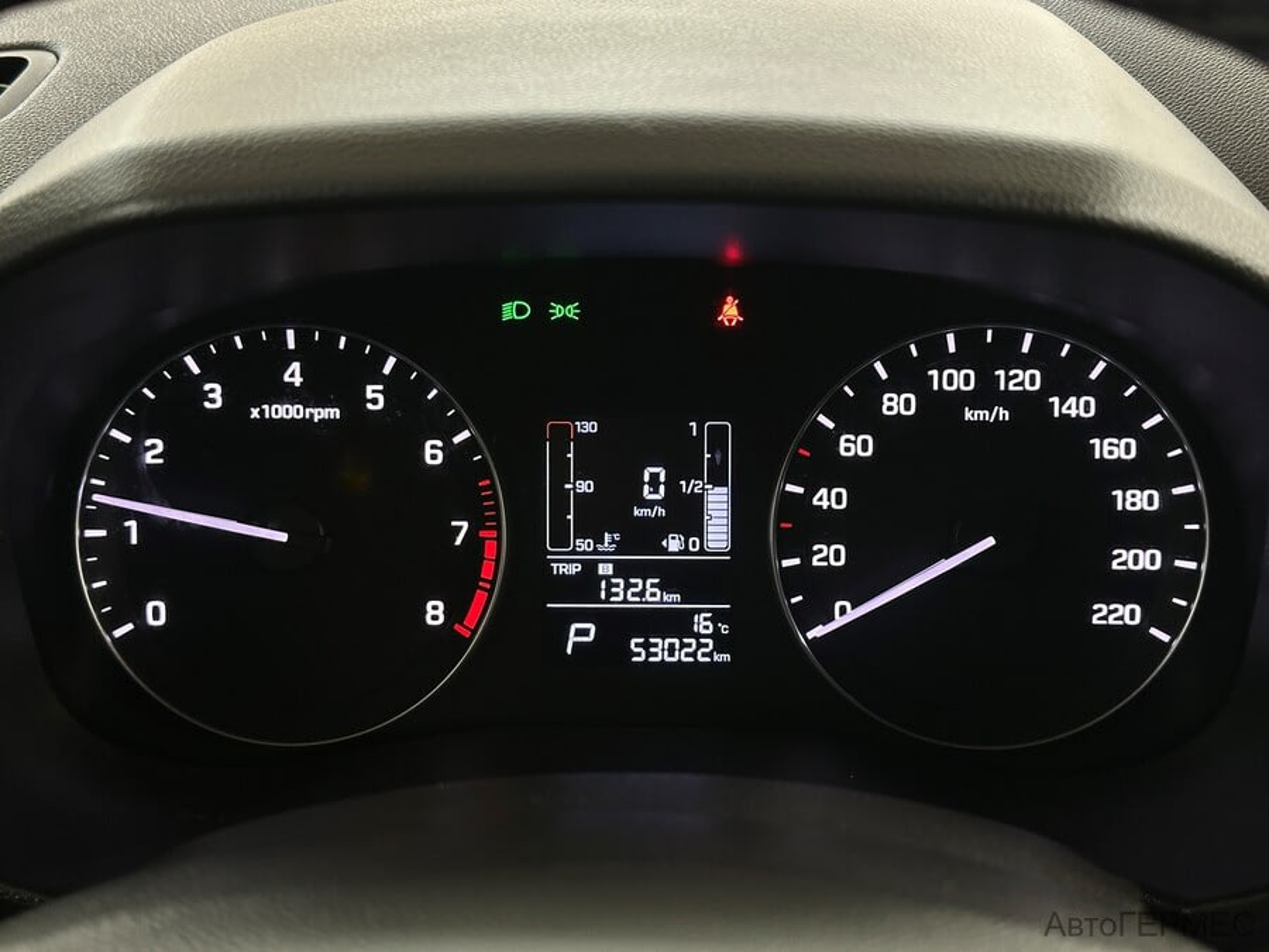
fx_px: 1760
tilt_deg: -24.7
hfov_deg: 39.7
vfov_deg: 30.3
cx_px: 634
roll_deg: -0.1
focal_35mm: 48
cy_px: 476
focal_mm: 6.86
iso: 200
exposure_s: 1/33
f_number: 1.78
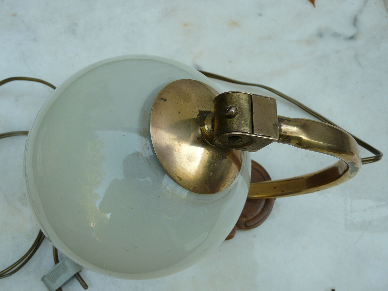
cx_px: 194
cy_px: 146
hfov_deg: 63.4
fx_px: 314
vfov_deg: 49.7
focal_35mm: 28
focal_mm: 4.6
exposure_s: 1/100
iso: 100
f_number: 3.6
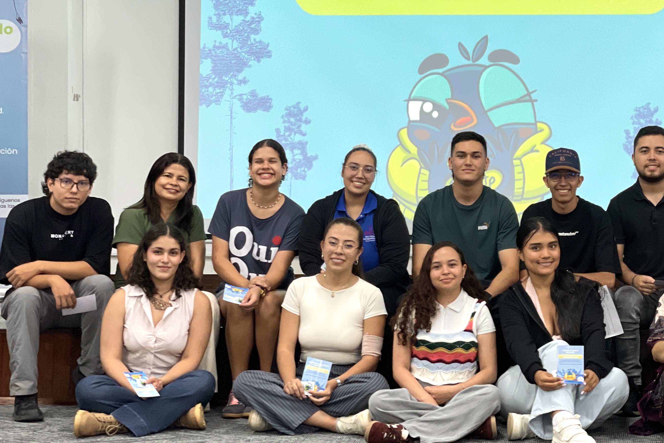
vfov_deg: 16.6
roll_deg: +0.4
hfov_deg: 24.5
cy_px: 150
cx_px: 482
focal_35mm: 82
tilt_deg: +2.5
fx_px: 1512
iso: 160
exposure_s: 1/40
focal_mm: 6
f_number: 2
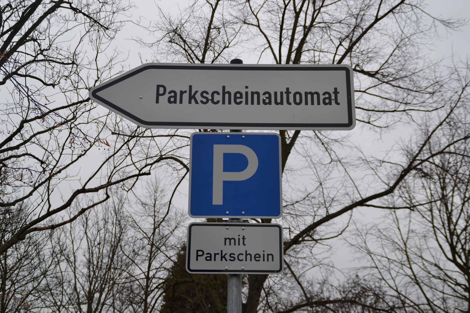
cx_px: 235
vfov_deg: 23.8
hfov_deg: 35.1
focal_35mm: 57
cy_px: 156
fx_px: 744
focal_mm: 38
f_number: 5.6
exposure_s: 1/125
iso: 100
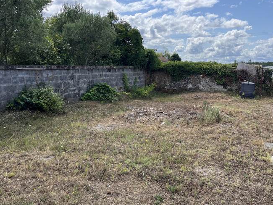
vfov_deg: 44.2
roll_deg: -0.5
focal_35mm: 32
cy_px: 96
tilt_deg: -6.1
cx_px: 168
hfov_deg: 56.2
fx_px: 252
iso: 50
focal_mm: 5.1
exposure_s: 1/2755
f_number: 1.6
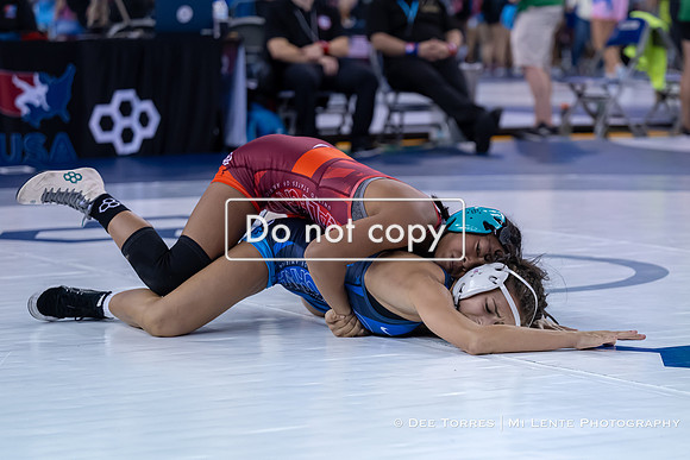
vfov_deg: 10.4
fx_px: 2522
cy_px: 314
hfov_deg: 15.6
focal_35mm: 132
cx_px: 454
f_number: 2.8
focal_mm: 88
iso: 1400
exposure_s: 1/800
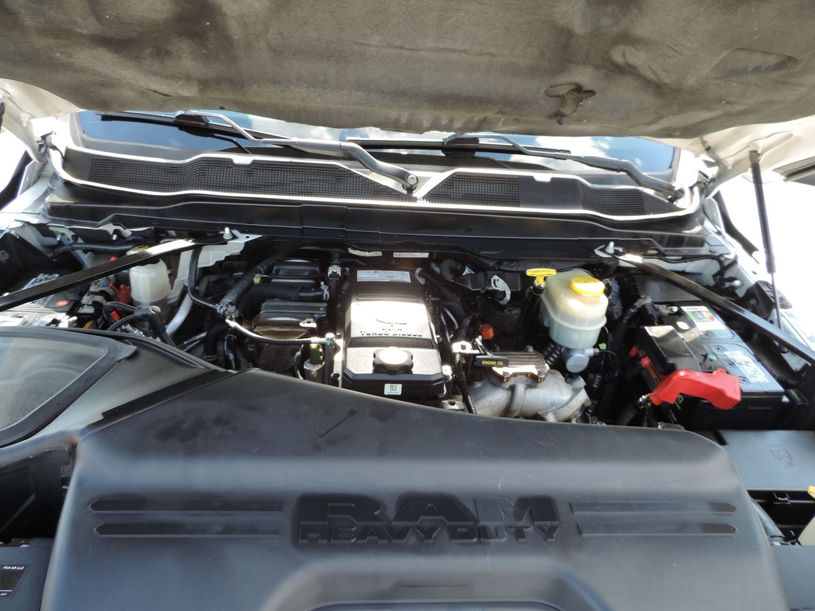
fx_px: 565
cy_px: 306
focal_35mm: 24
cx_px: 408
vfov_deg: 56.8
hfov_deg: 71.6
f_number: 3
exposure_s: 1/60
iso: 80
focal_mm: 4.3
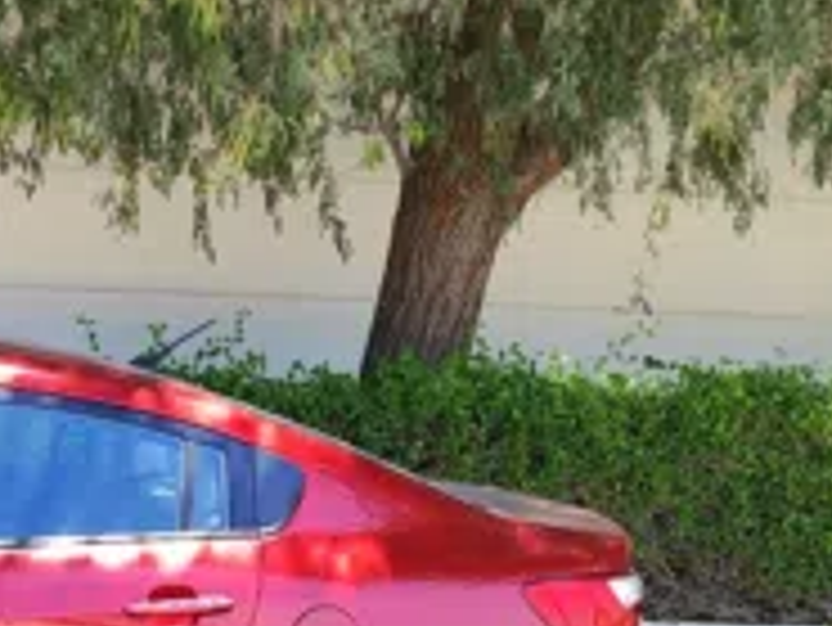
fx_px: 1996
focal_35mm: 83
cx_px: -256
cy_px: 662
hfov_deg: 21.3
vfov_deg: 17.3
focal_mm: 5.89
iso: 50
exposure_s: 1/104
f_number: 1.89
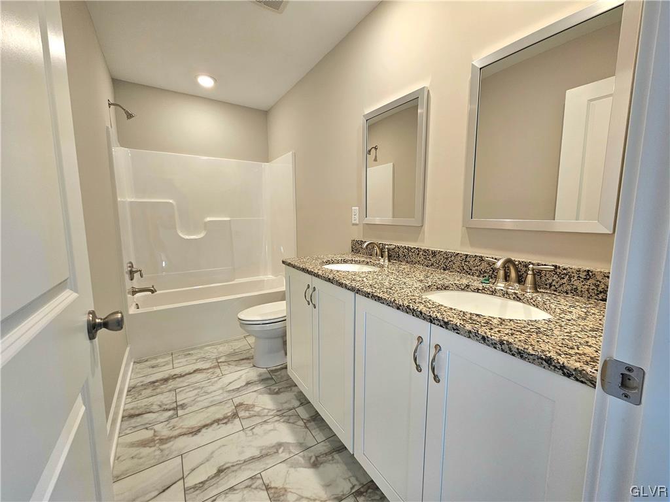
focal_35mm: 13
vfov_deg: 89.9
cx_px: 335
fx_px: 252
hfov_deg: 106.2
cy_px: 251
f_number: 2.2
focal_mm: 2.2
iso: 80
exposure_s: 1/60.2
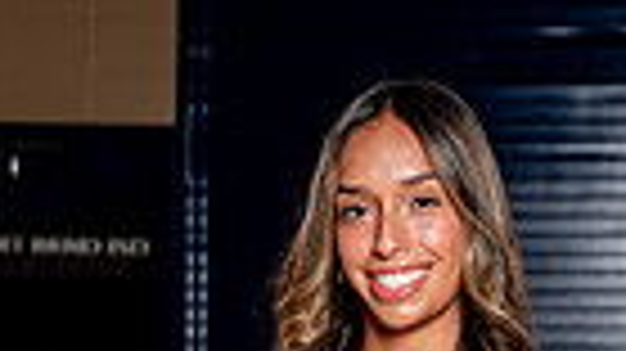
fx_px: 2920
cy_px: 932
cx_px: 234
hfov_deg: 12.2
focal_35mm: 176
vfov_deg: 6.5
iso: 200
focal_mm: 52
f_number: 5.6
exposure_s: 1/250
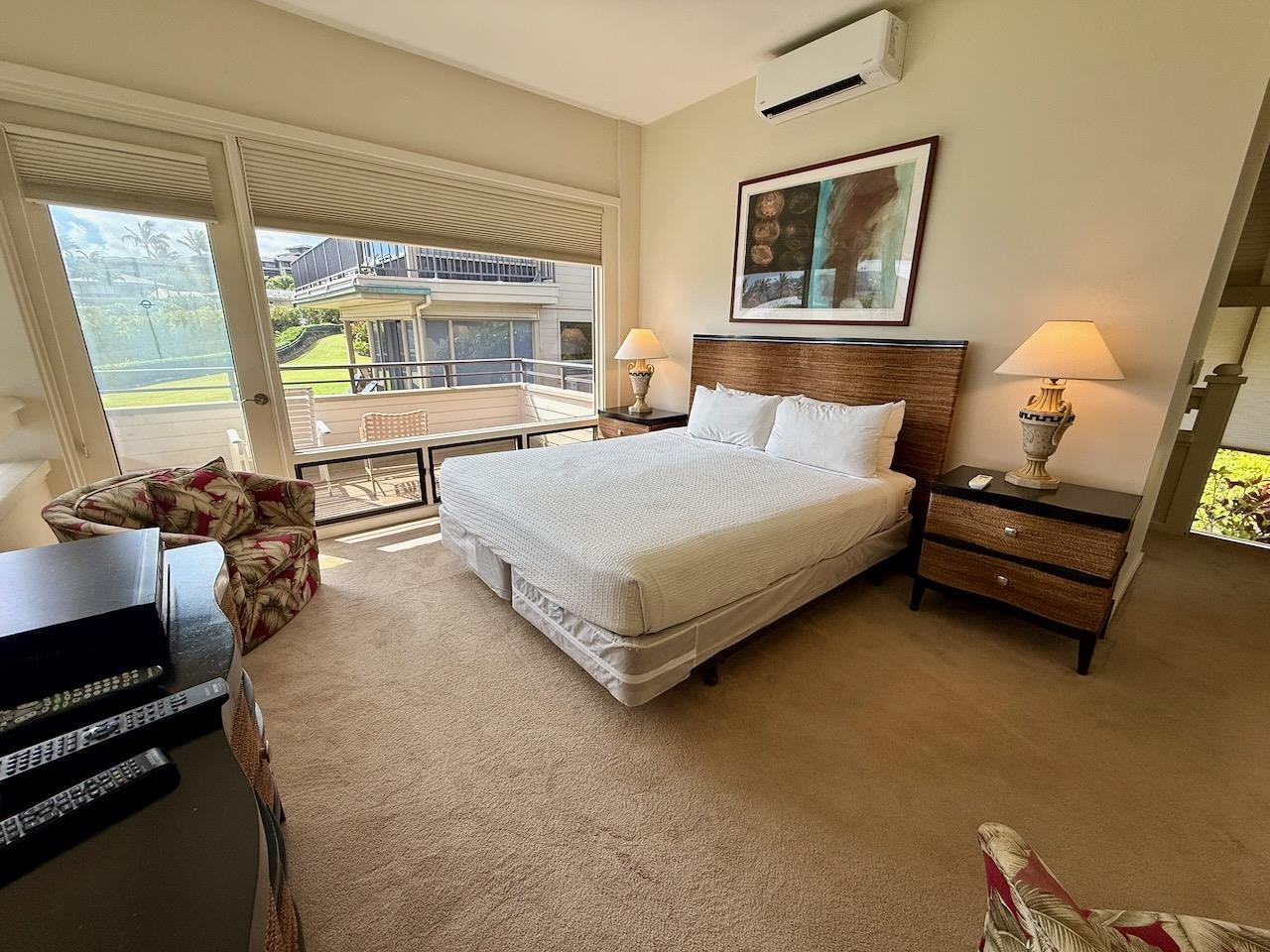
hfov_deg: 102.1
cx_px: 635
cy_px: 476
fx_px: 514
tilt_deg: -15.4
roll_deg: -1.2
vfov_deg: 85.7
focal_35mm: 14
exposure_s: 1/286
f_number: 2.2
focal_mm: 2.22
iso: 50
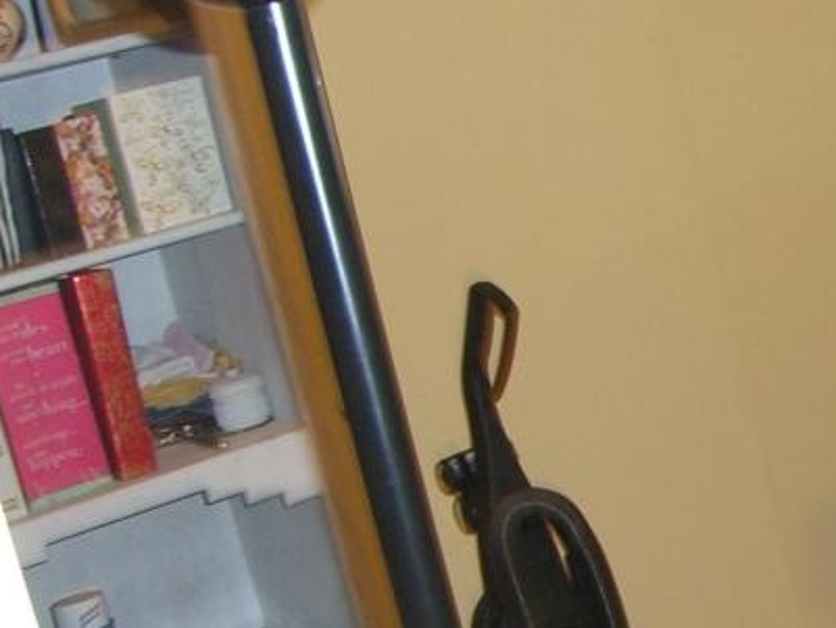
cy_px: 398
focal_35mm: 97
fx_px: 2343
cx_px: 1061
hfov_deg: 18.9
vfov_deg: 15.2
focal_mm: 6.2
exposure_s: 1/60
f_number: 2.7
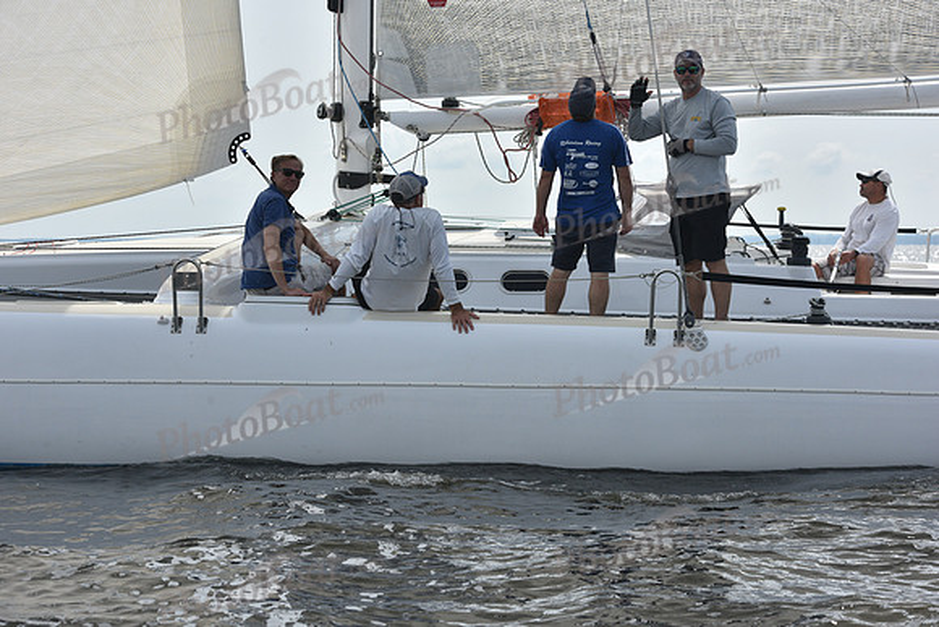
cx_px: 470
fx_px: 2557
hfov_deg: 20.8
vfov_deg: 14.0
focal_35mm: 98
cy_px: 314
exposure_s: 1/1250
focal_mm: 98
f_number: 9
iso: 320
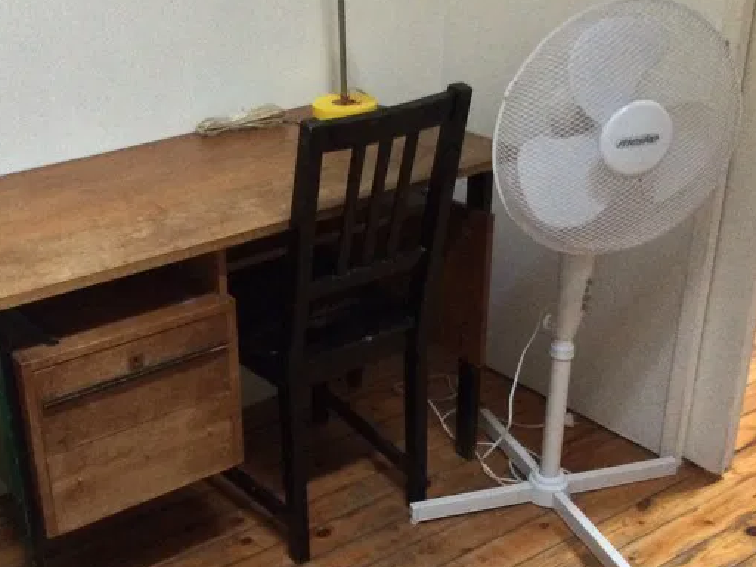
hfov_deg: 37.5
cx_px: 220
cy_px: 334
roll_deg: +3.9
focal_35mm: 50
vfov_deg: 29.1
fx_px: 1092
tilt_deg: -28.6
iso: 320
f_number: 2.4
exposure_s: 1/17
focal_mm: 3.3
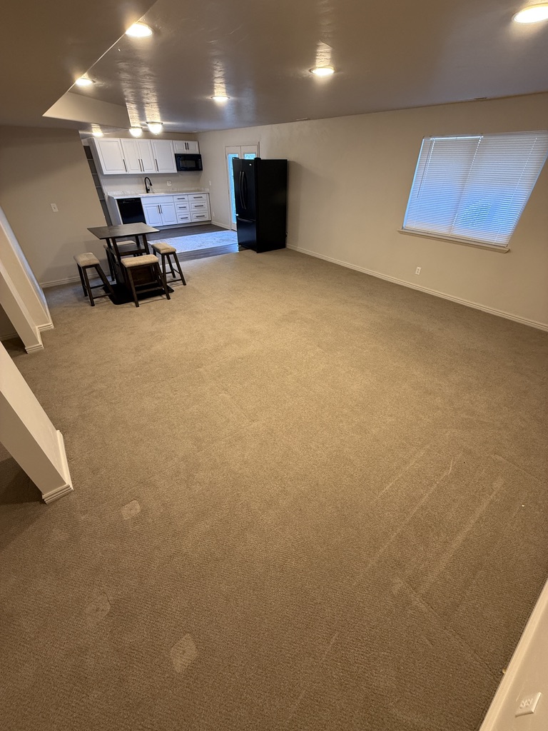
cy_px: 366
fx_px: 296
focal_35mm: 14
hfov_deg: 85.7
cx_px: 274
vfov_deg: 102.1
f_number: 2.2
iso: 250
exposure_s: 1/60
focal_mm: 2.22
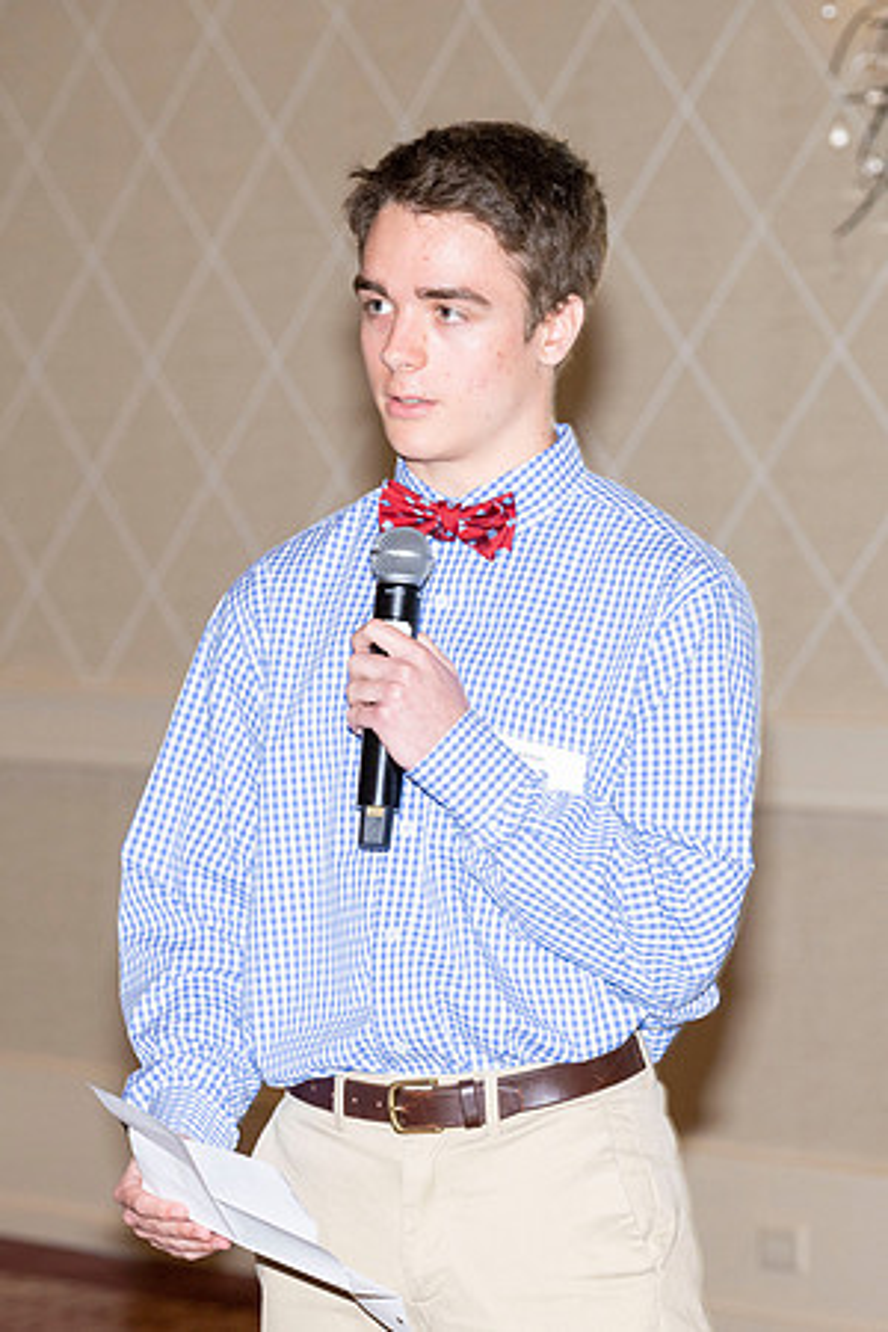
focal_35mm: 180
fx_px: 6659
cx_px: 621
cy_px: 666
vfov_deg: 11.4
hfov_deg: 7.6
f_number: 5.6
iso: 1000
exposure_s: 1/100
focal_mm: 120
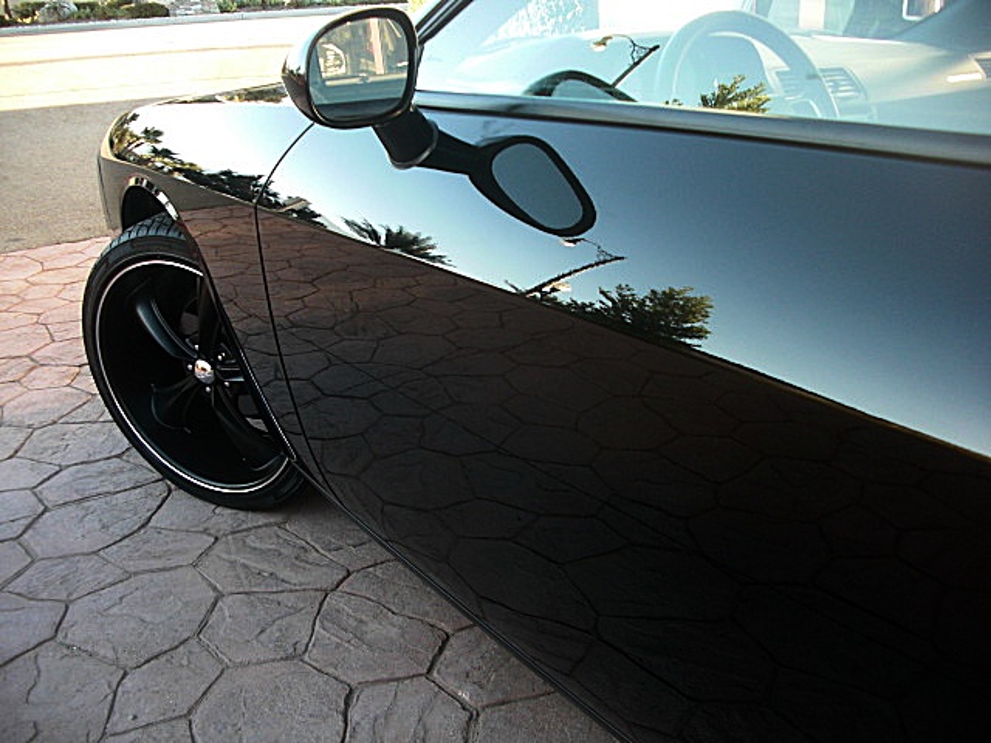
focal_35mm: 36
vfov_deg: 39.7
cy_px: 372
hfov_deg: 51.4
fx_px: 1031
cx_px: 496
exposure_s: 1/80
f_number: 2.8
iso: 100
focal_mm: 6.3
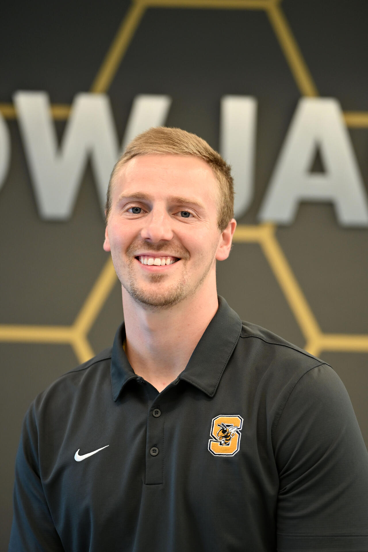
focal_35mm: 105
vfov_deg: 19.5
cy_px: 276
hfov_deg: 13.0
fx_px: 1610
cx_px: 184
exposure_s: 1/160
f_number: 2.8
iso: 1250
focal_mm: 105
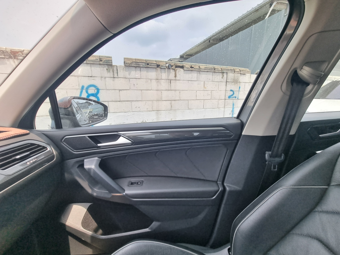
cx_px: 170
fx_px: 128
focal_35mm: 13
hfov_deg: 106.2
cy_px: 128
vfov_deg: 89.9
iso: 50
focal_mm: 2.2
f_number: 2.2
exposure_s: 1/153
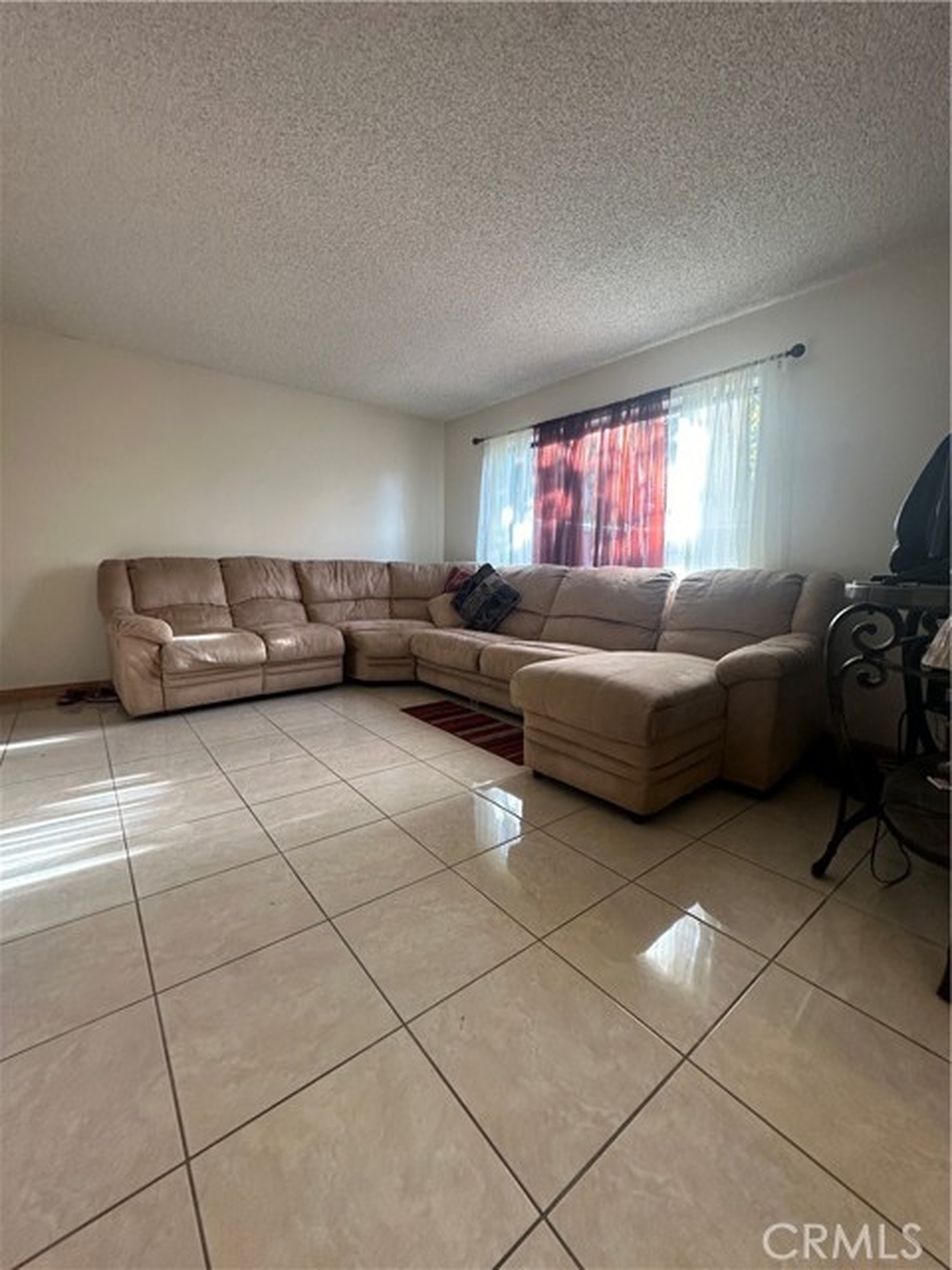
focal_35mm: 14
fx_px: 513
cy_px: 635
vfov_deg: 102.1
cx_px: 476
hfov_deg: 85.7
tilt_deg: -8.4
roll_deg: -0.7
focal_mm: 2.22
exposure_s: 1/120
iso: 200
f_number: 2.2
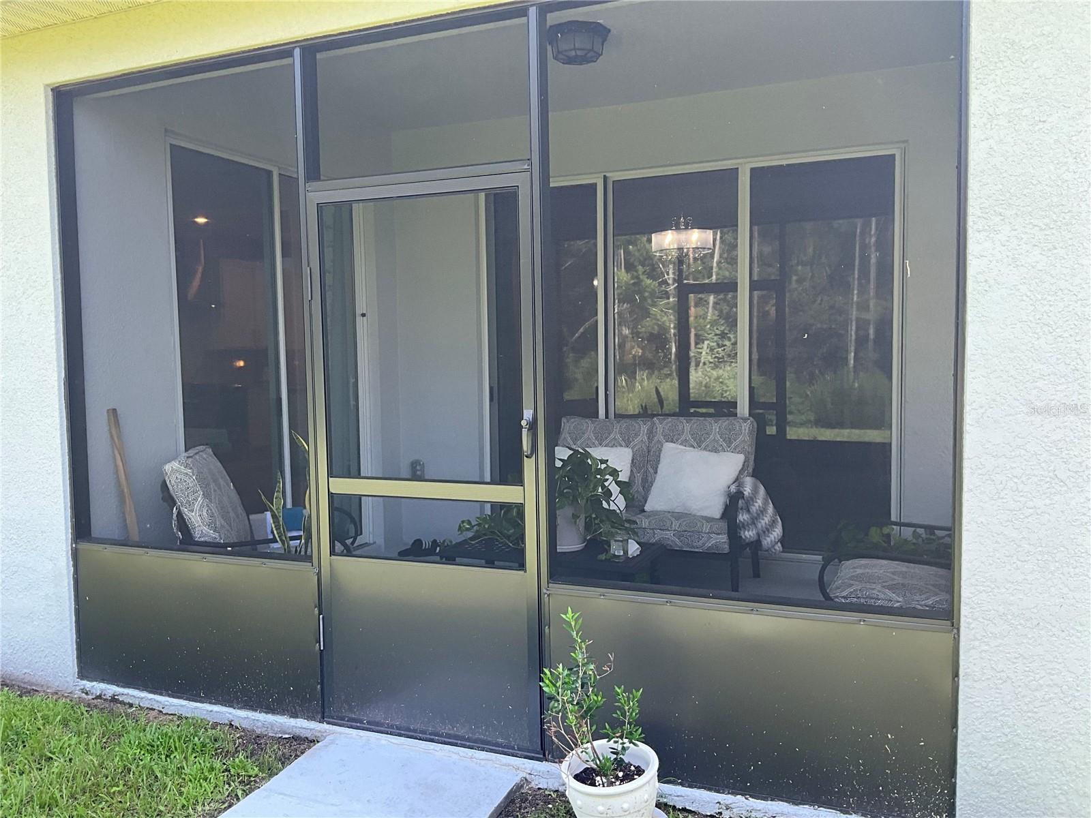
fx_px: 914
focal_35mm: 29
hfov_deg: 61.7
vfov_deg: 48.2
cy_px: 409
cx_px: 546
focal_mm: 3
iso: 32
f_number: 1.8
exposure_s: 1/122
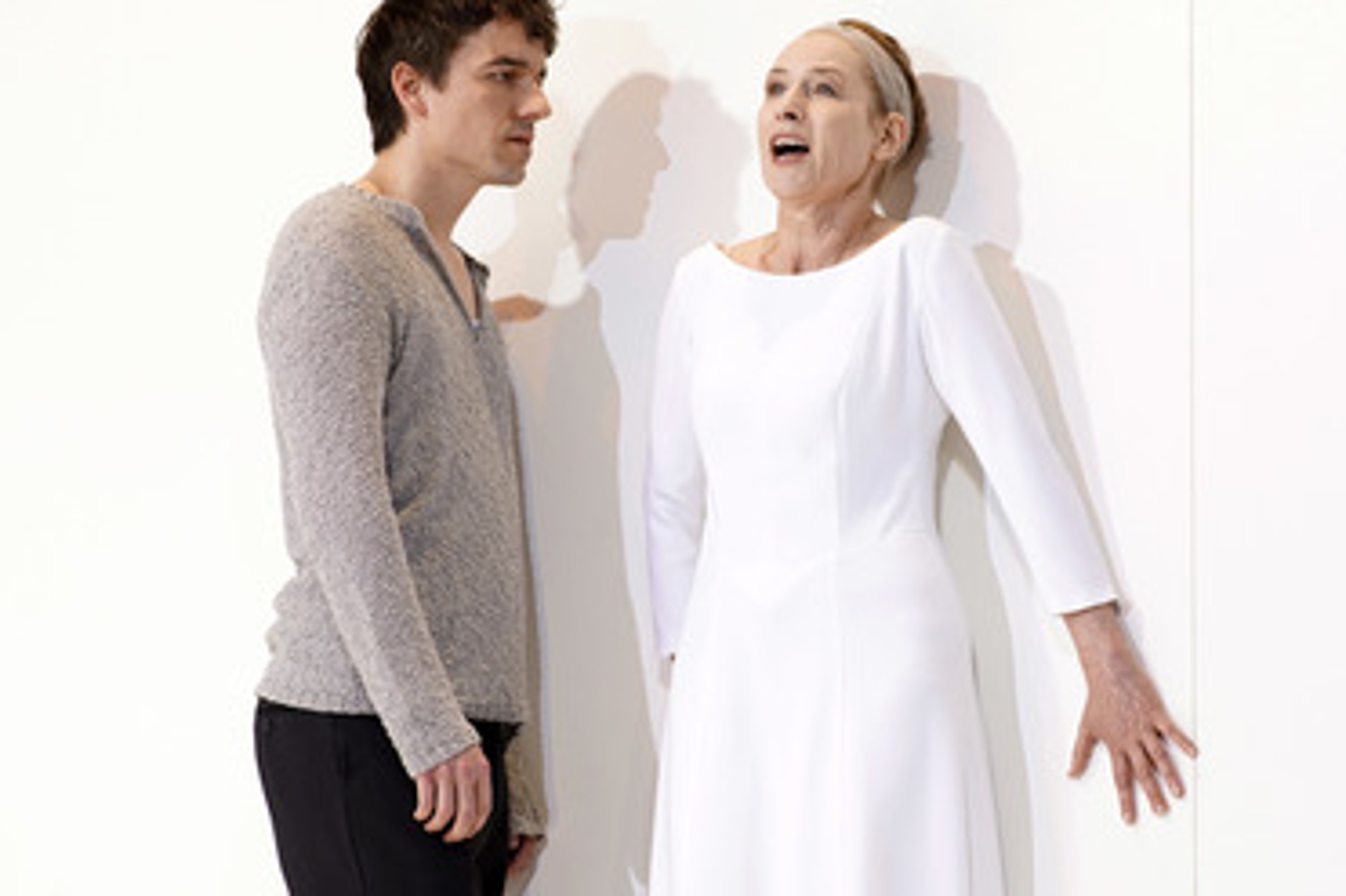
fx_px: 9081
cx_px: 756
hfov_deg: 8.5
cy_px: 424
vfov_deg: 5.6
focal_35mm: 243
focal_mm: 200
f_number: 4.5
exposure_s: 1/200
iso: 640
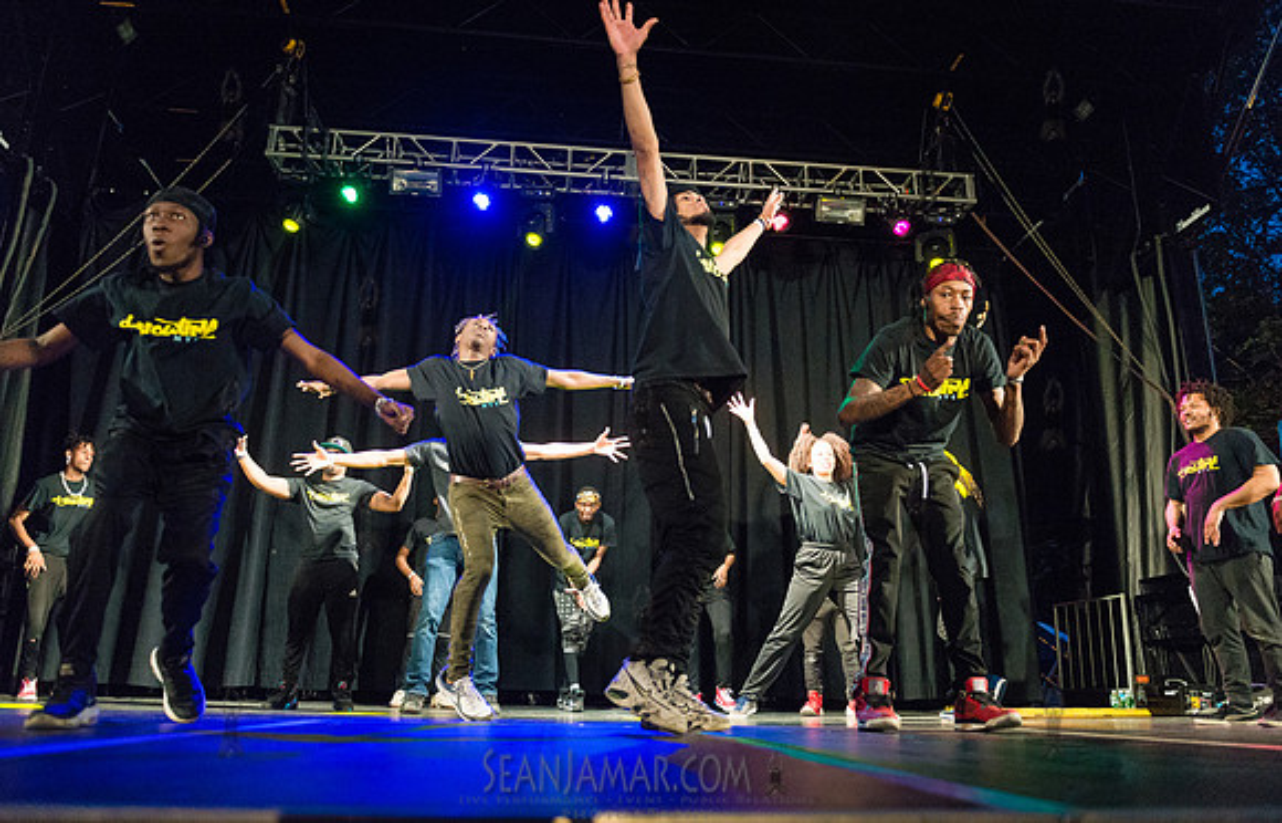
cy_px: 428
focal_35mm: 27
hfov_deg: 68.4
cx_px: 641
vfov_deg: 47.1
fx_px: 943
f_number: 2.8
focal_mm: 26
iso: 4000
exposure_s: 1/1000
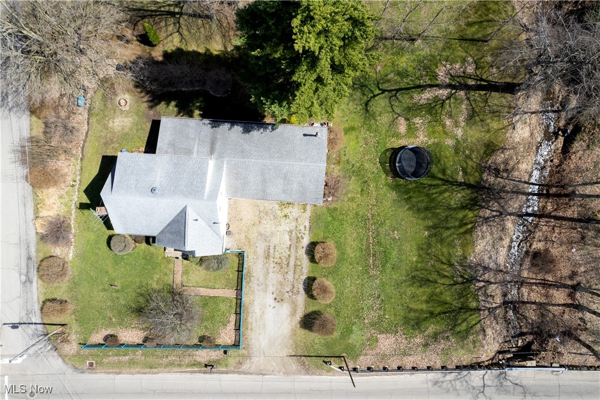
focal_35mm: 22
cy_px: 200
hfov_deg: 78.6
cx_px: 300
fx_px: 366
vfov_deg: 57.2
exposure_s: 1/1250
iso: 100
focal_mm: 8.38
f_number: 2.8
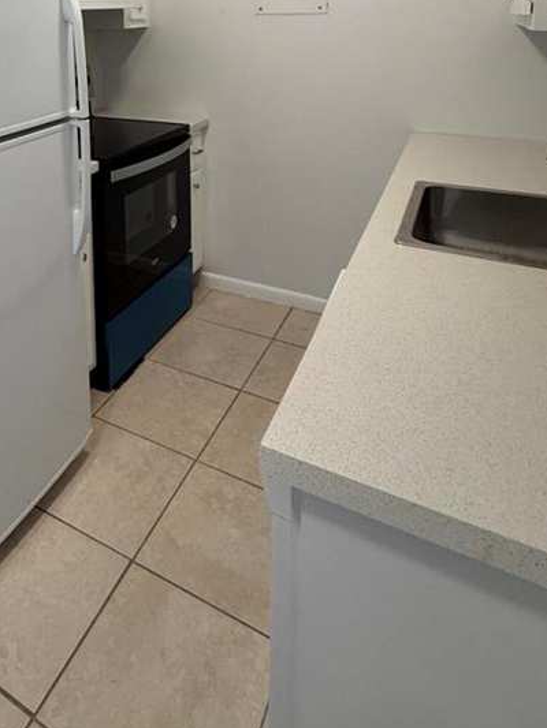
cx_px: 108
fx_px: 590
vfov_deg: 55.8
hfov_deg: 47.0
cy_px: 86
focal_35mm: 28
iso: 160
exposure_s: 1/120
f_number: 2.2
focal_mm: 2.22
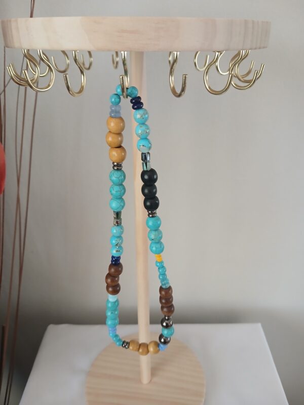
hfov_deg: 51.4
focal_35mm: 27
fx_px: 316
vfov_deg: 65.3
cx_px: 152
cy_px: 202
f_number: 1.8
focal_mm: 3.98
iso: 250
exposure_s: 1/33.3
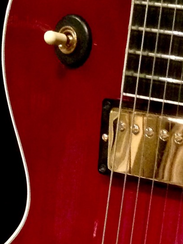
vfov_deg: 15.1
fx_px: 874
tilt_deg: -39.7
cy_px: 324
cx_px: 219
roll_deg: +5.5
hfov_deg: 11.7
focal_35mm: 124
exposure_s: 1/15
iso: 800
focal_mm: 4.12
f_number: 2.4
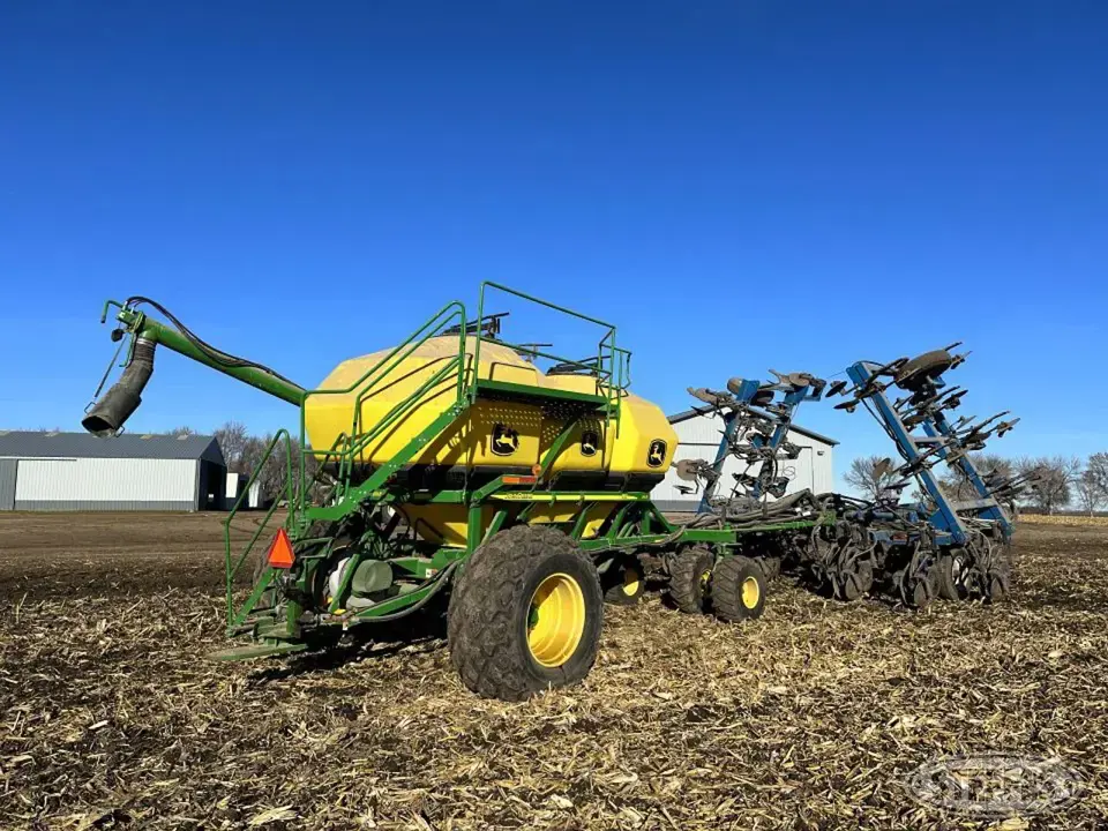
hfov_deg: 71.6
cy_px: 416
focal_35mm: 24
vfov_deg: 56.8
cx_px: 554
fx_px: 768
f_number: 1.78
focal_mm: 6.86
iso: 80
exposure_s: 1/5848
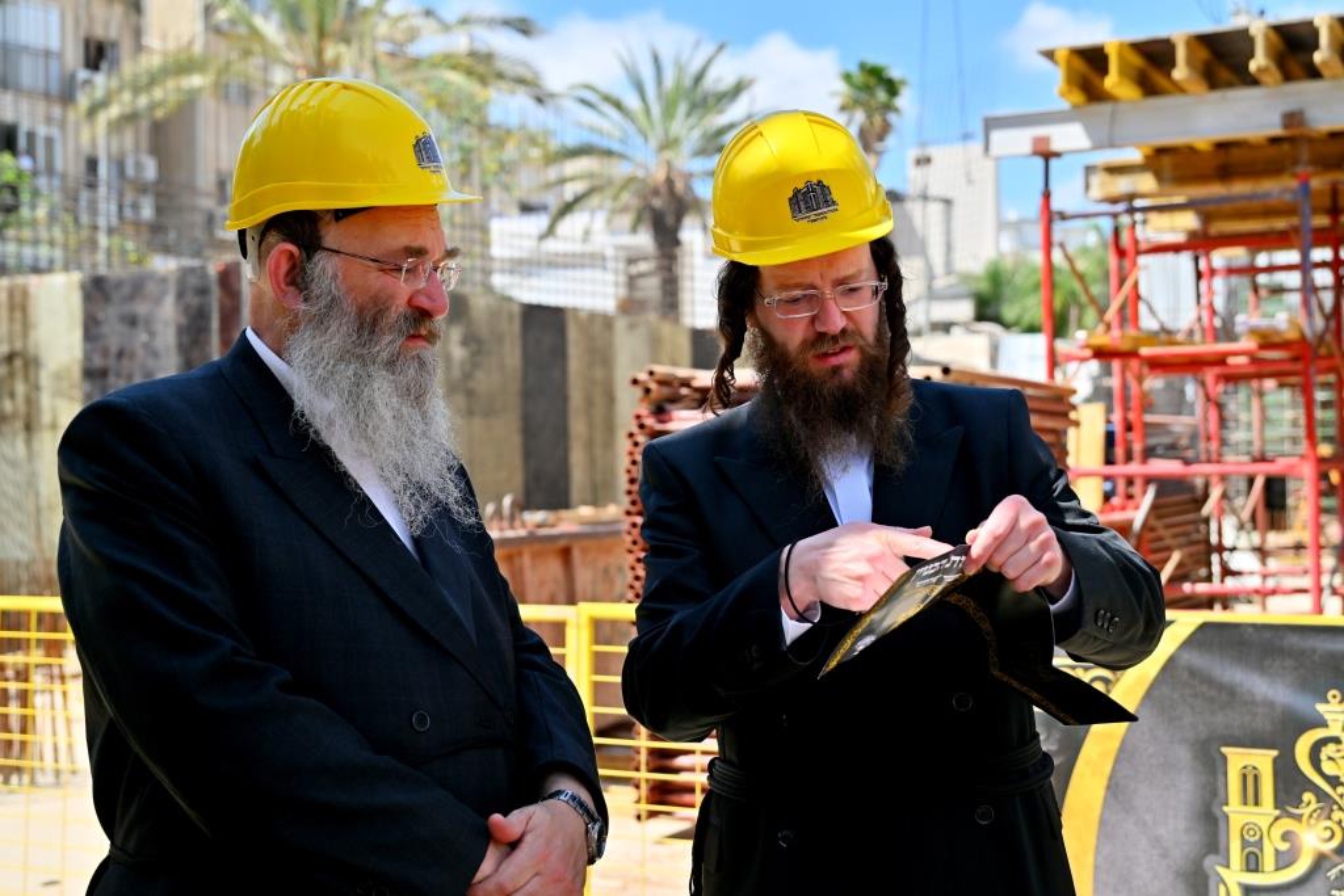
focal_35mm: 45
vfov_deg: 29.9
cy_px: 448
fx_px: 1680
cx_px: 672
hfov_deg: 43.6
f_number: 4
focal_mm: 45
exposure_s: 1/1250
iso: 100
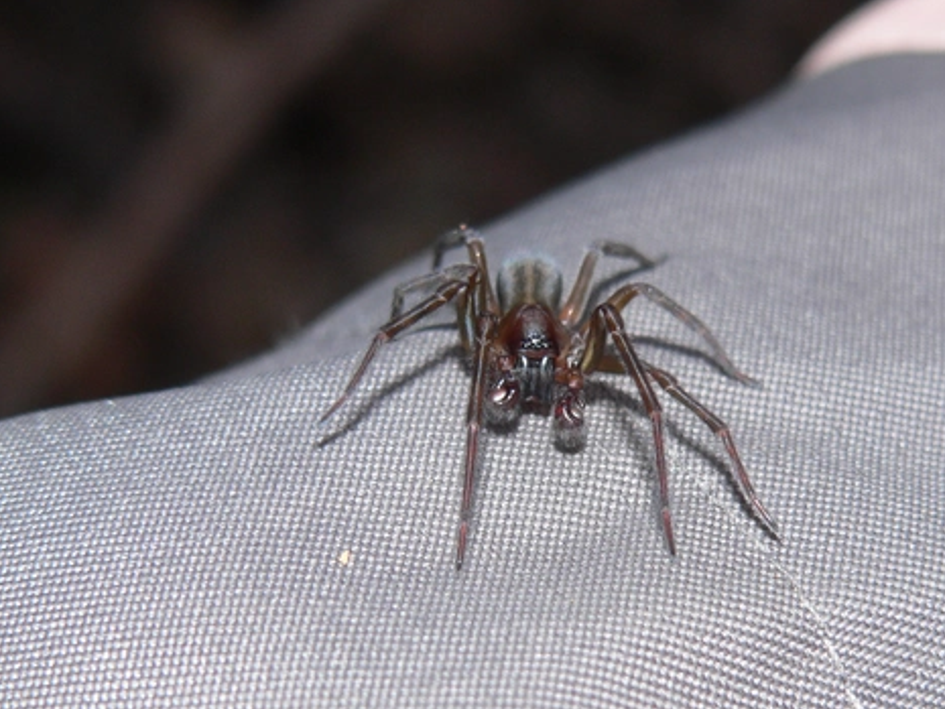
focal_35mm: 128
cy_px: 486
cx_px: 551
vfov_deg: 11.6
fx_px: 3495
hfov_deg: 15.4
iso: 100
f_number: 4
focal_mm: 15.4
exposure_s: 1/60
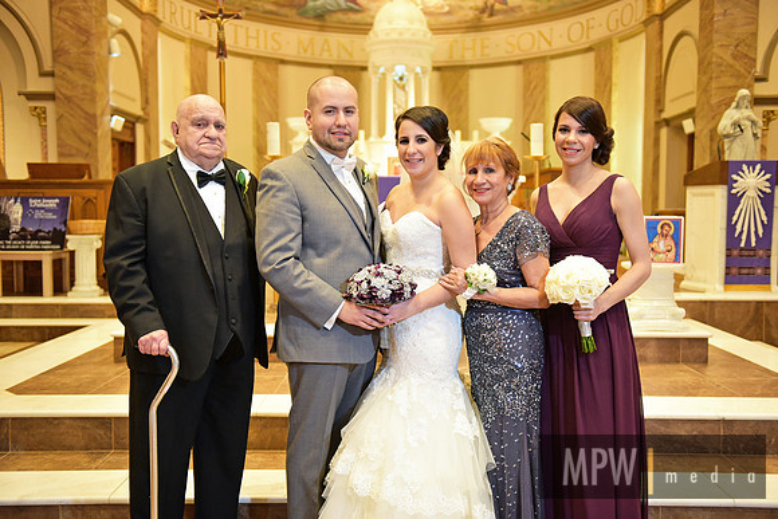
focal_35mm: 38
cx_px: 389
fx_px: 821
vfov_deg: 35.1
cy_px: 260
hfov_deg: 50.7
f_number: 2.8
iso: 2000
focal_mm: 38
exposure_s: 1/160
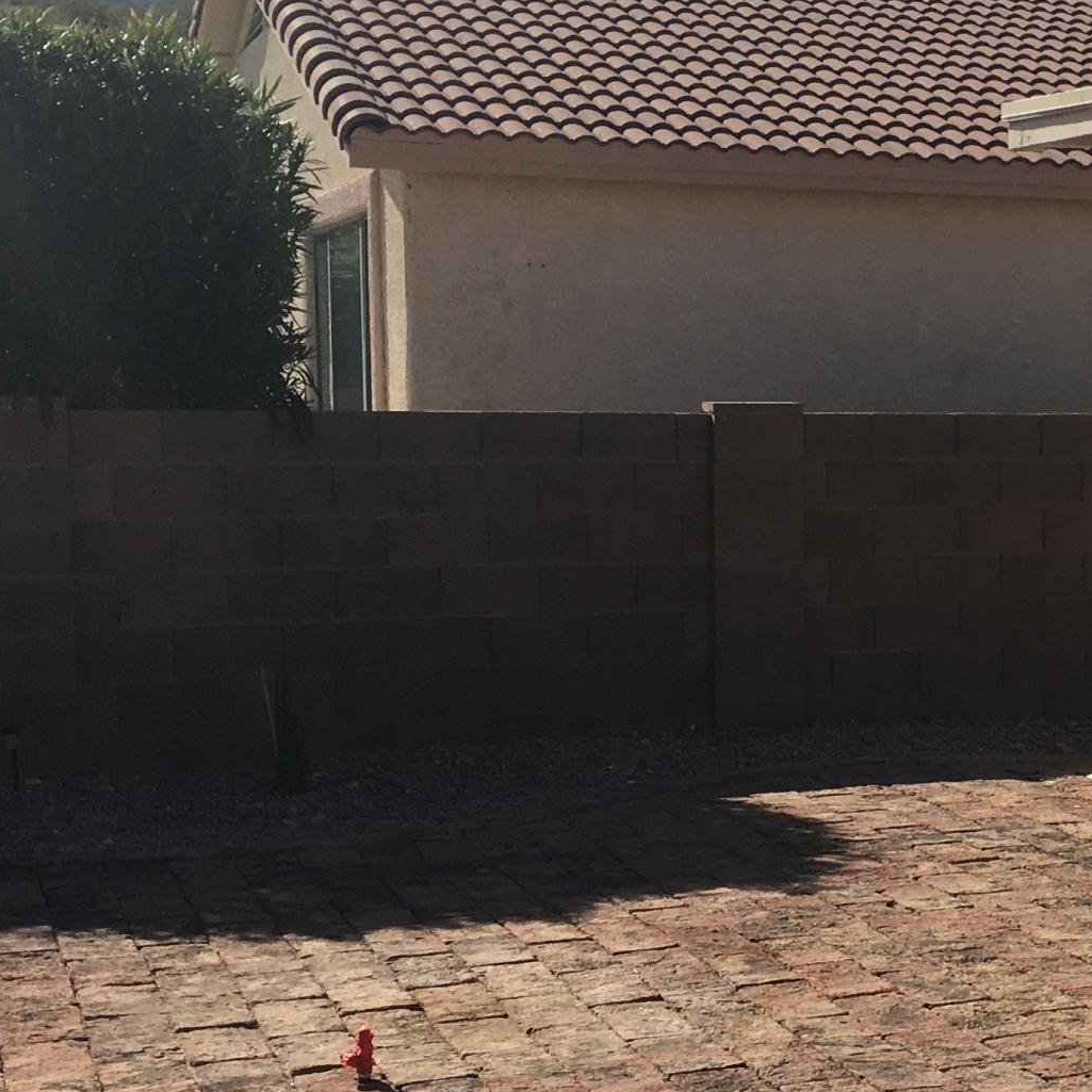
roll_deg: -1.8
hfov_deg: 21.6
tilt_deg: -3.7
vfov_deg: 23.0
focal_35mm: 75
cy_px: 609
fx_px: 2677
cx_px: 1264
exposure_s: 1/2198
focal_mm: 4.15
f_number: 2.2
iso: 25
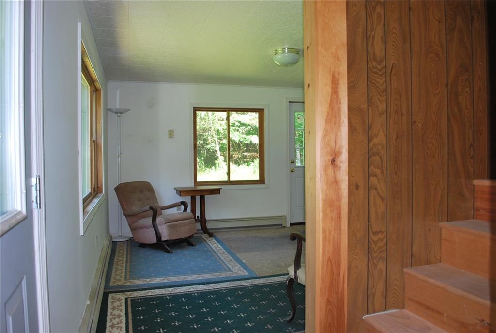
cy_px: 166
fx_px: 373
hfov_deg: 67.3
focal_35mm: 27
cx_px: 248
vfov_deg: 48.1
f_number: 3.5
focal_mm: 18
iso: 200
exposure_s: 1/60
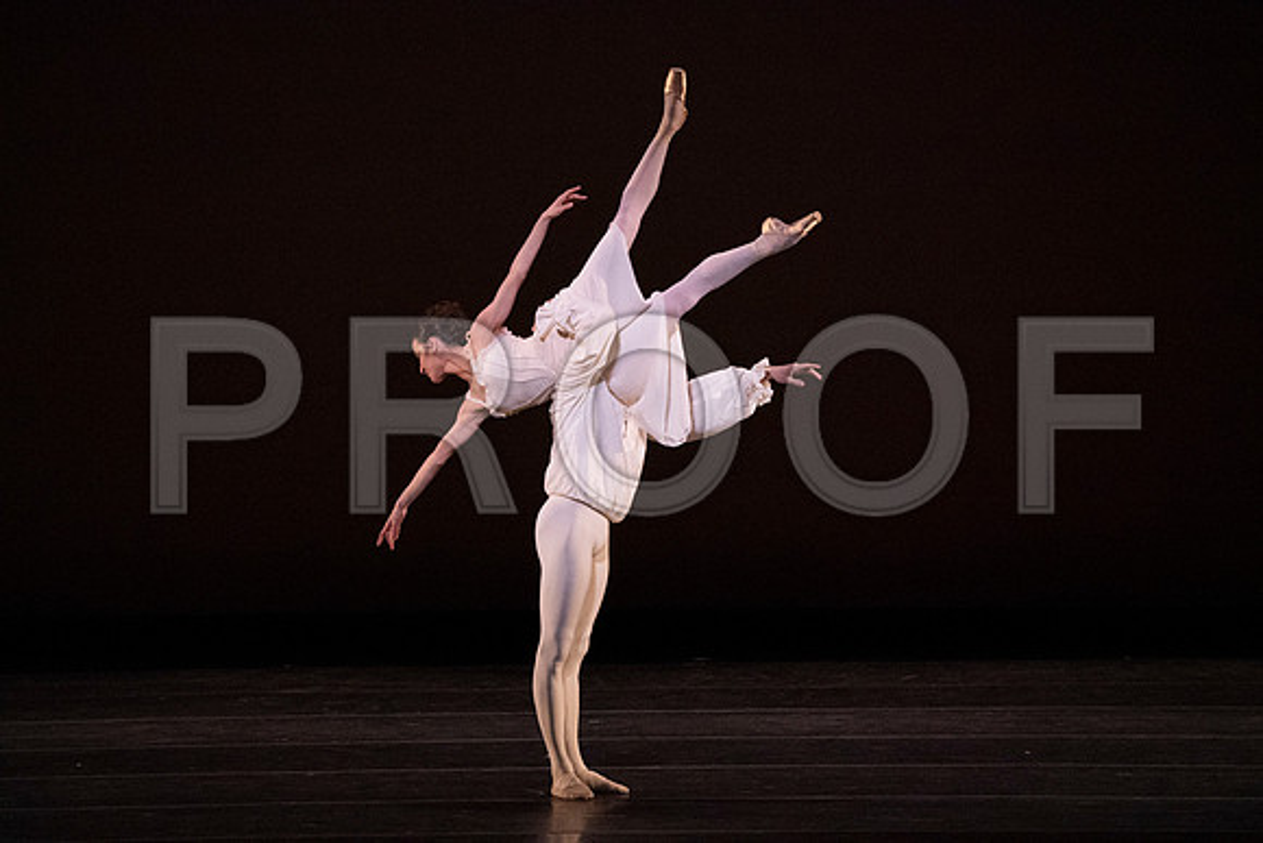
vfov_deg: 4.7
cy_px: 422
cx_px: 632
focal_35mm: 291
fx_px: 10211
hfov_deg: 7.1
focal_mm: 291
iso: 20000
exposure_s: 1/400
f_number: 7.1
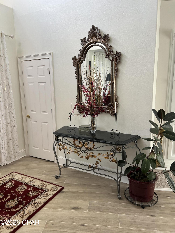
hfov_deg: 53.1
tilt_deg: -10.2
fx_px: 175
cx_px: 88
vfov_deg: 67.3
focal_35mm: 26
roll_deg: +1.0
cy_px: 116
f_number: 1.5
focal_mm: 5.7
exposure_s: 1/121
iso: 40
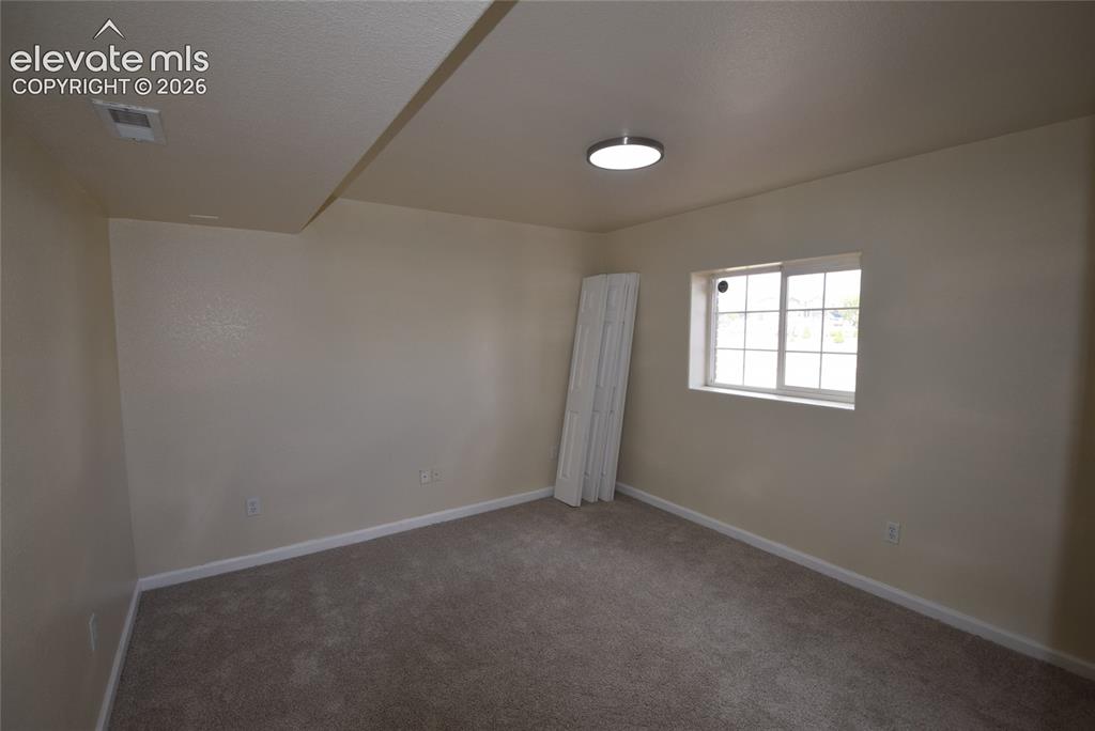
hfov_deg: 100.4
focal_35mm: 15
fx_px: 456
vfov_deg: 77.4
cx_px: 548
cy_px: 366
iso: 320
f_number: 5.6
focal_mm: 10
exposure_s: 1/125
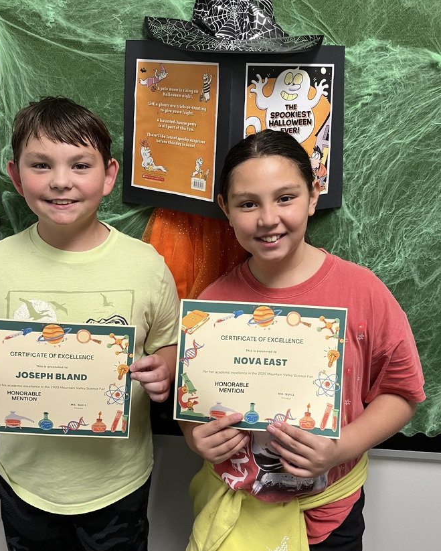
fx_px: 554
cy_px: 277
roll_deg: -1.4
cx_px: 206
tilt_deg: -15.5
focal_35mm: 34
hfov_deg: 43.4
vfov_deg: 52.8
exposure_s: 1/60
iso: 125
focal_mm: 3.99
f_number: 1.8
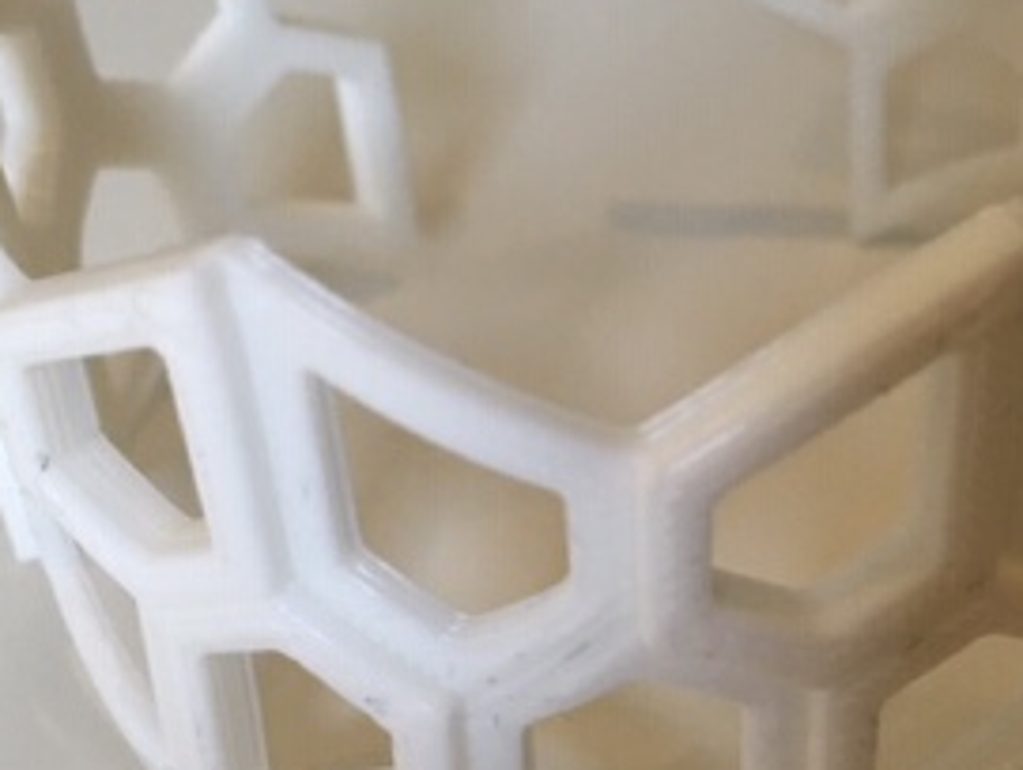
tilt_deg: -35.4
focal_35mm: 57
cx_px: 613
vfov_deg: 25.7
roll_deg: -0.3
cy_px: 400
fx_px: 1687
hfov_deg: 33.6
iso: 100
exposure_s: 1/30
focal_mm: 4.15
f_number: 2.2
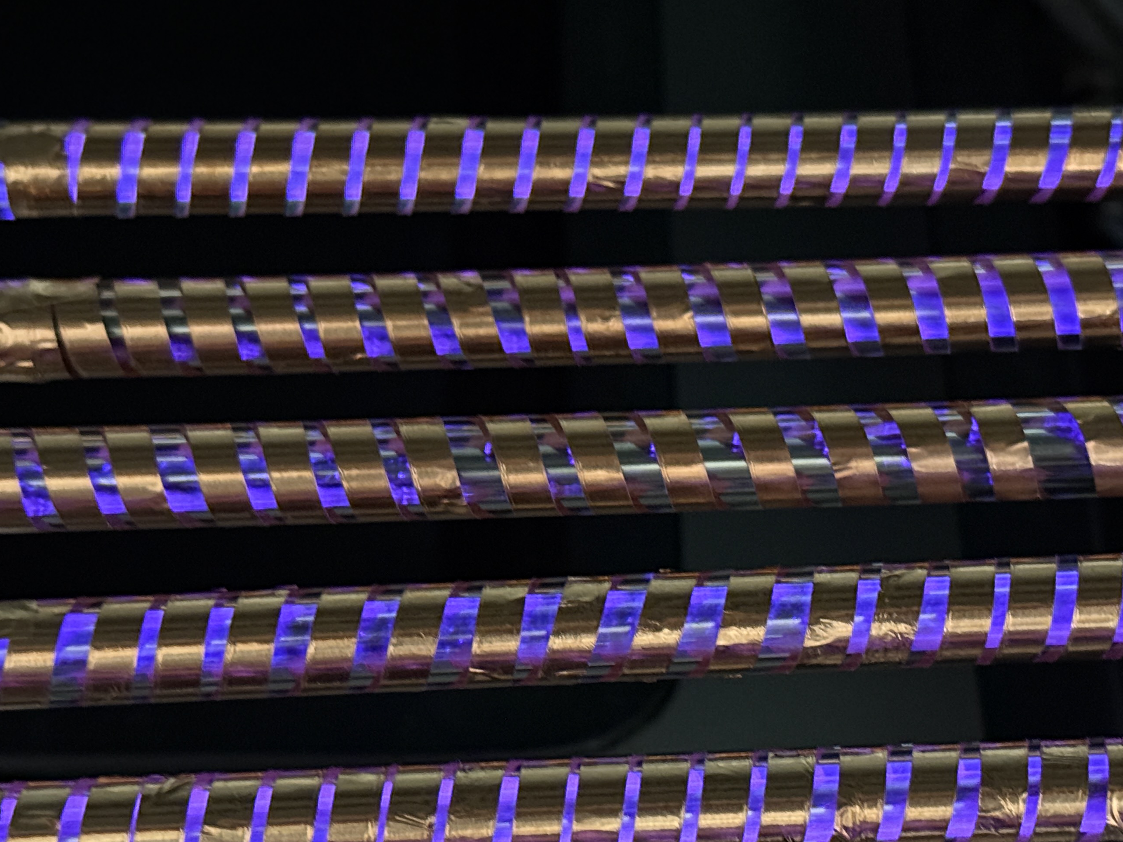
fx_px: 2433
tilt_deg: -59.9
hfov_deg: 25.9
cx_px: 677
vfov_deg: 19.5
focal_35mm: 75
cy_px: 593
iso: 1000
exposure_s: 1/18
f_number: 1.78
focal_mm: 6.76
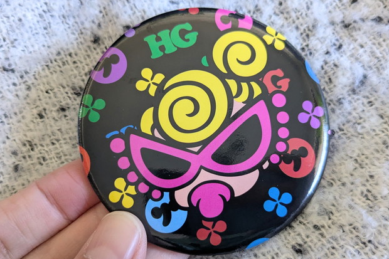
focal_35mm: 29
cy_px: 127
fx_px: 313
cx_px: 200
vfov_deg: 44.9
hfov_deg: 63.7
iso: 362
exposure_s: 1/100
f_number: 1.73
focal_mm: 4.38
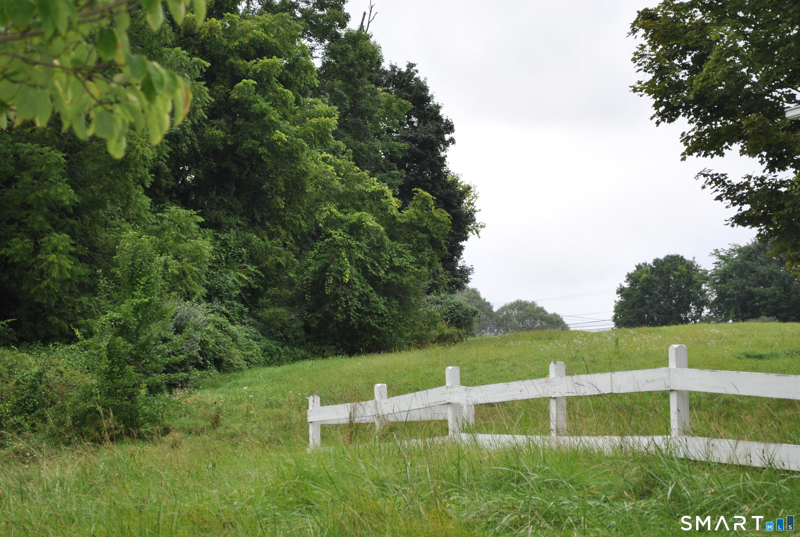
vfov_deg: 16.6
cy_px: 268
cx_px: 400
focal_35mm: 82
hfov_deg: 24.6
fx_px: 1837
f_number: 6.3
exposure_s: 1/200
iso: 100
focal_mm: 55
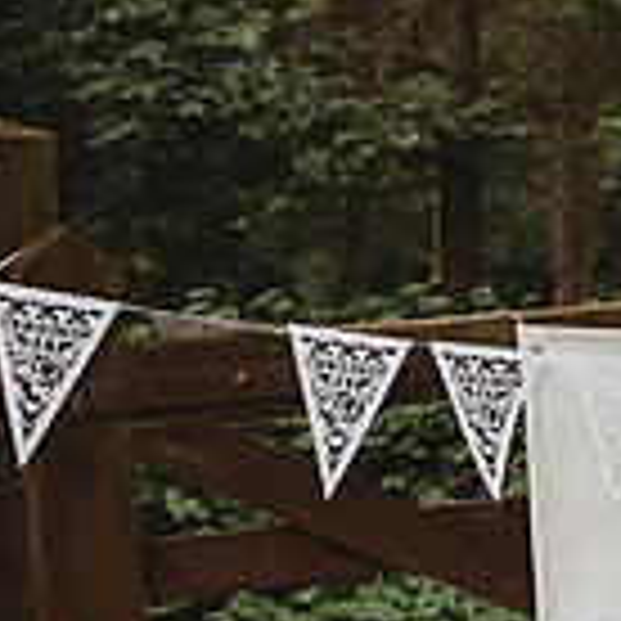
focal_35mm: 125
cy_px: 398
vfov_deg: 13.9
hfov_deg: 12.7
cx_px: 1112
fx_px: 2537
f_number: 2.2
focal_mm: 35
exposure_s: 1/400
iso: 200
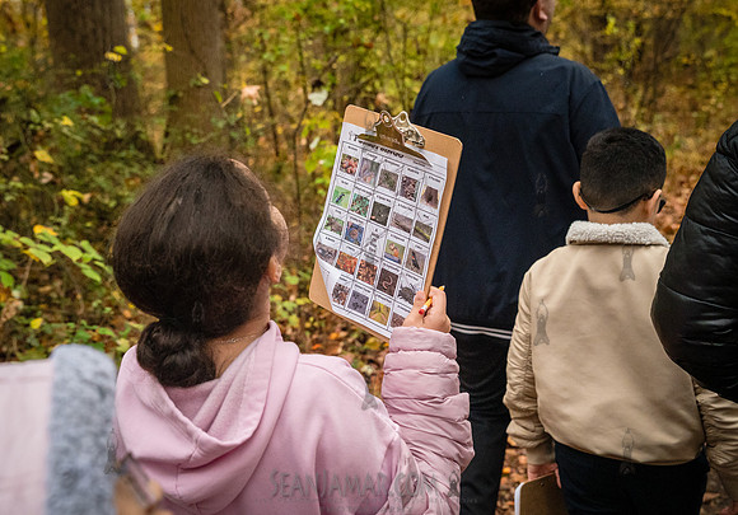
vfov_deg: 34.5
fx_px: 828
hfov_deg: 48.0
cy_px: 231
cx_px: 368
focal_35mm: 40
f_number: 4
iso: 6400
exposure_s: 1/1250
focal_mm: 35
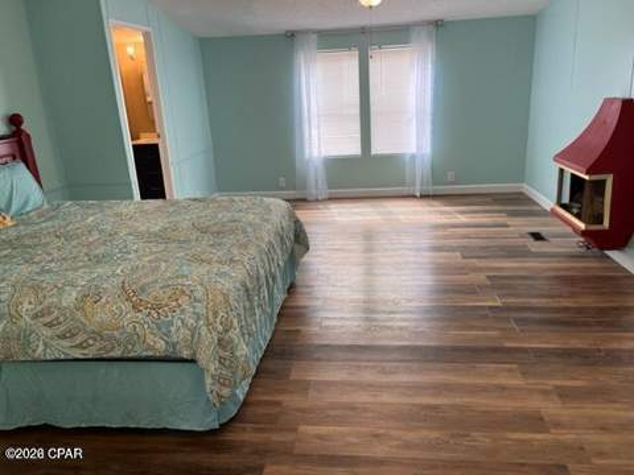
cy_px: 238
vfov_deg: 53.1
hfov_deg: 67.3
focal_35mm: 26
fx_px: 476
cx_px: 317
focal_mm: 5.1
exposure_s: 1/120
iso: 100
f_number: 1.6
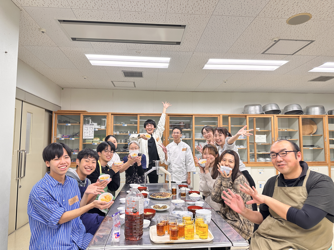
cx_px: 167
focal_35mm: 24
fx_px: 232
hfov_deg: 71.6
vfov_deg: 56.8
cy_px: 125
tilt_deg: +4.7
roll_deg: -0.9
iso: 125
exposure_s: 1/50
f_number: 1.78
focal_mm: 6.86
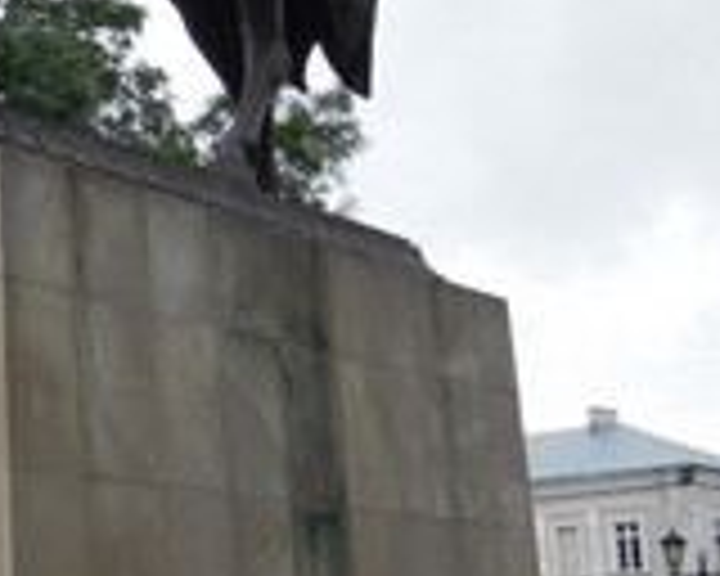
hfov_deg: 20.3
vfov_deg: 16.9
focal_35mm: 91
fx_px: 1939
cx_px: -14
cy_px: 238
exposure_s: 1/1000
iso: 160
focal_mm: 5.5
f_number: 3
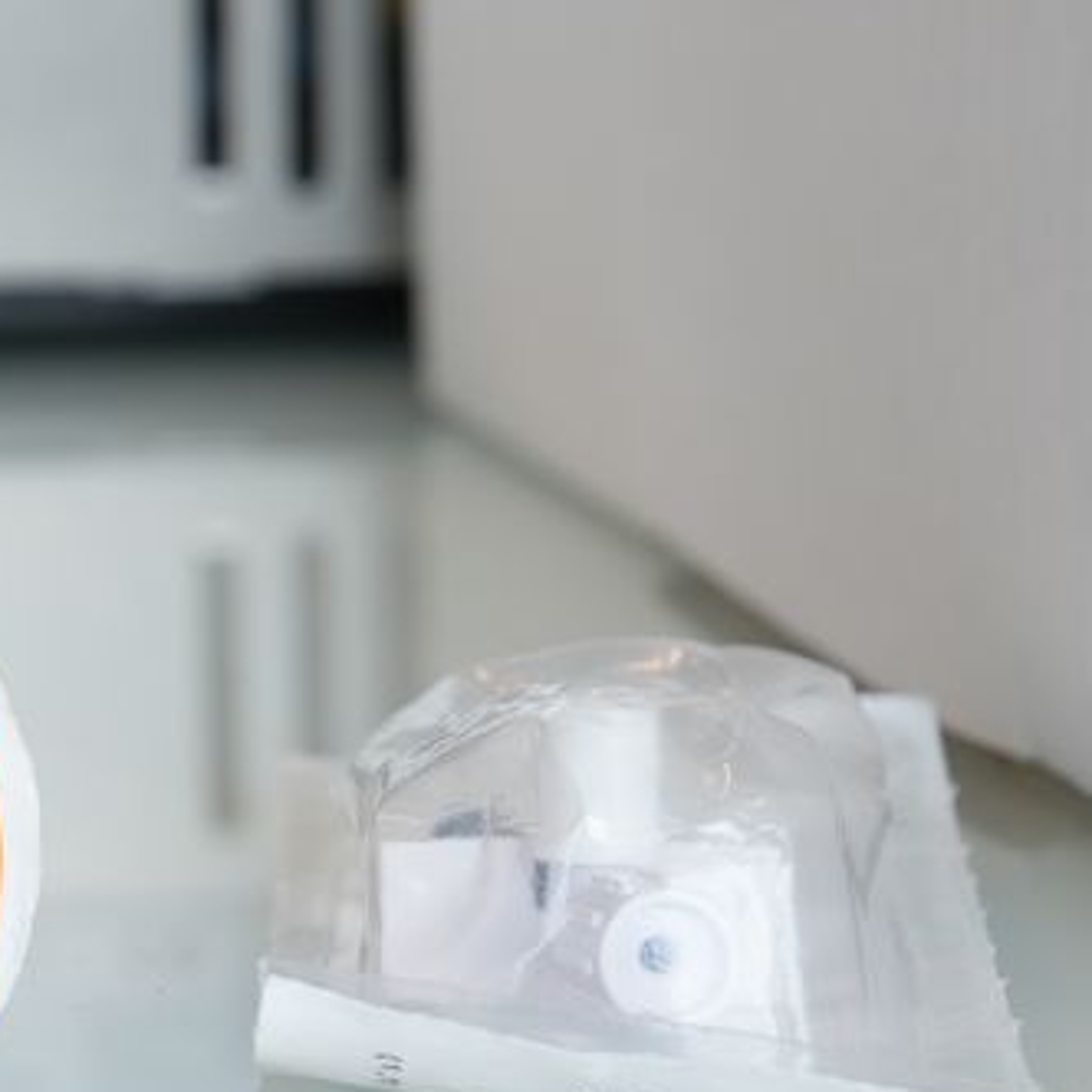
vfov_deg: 8.6
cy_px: 12
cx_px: -934
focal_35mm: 203
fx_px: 7245
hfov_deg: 8.3
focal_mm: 62
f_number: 7.1
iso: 400
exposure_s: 1/100
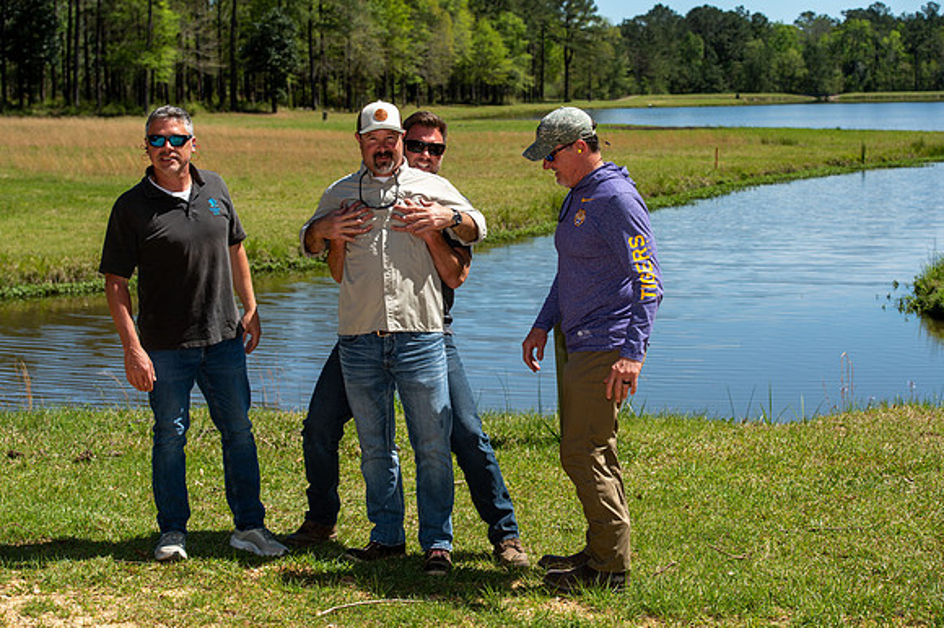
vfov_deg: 19.4
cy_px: 314
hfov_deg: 28.9
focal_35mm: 70
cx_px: 472
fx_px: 1834
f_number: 8
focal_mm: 70
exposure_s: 1/250
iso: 50
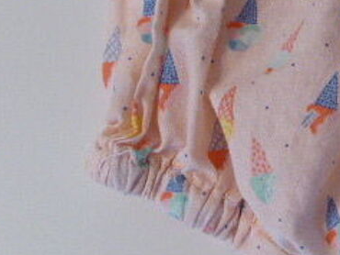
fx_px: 1061
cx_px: 449
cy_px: 51
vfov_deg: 13.7
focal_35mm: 108
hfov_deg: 17.1
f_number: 3.9
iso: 400
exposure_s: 1/40
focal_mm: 6.9
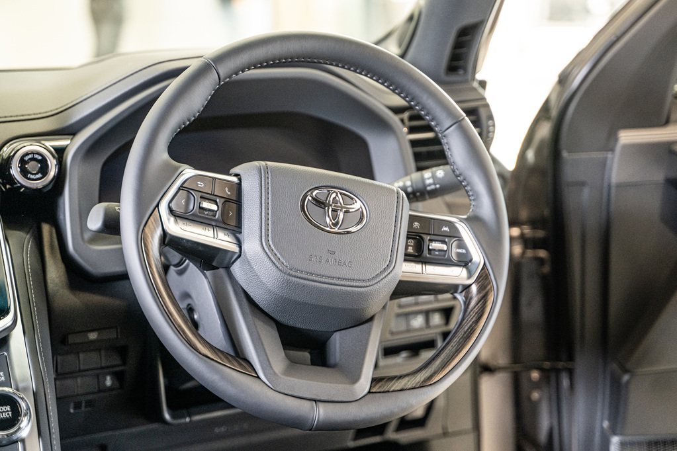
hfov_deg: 31.4
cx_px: 338
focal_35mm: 64
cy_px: 226
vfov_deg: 21.2
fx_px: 1203
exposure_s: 1/125
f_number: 2.8
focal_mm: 64
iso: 1600
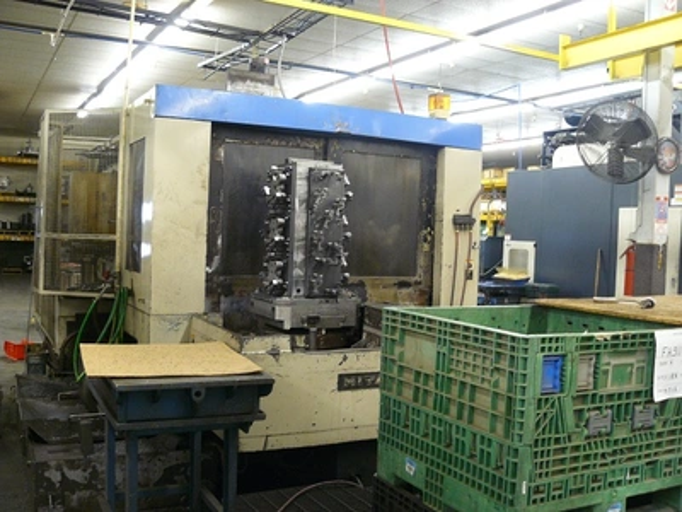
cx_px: 341
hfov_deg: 51.4
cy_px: 256
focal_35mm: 36
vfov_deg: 39.7
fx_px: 709
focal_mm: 6
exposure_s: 1/10
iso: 200
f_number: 2.8
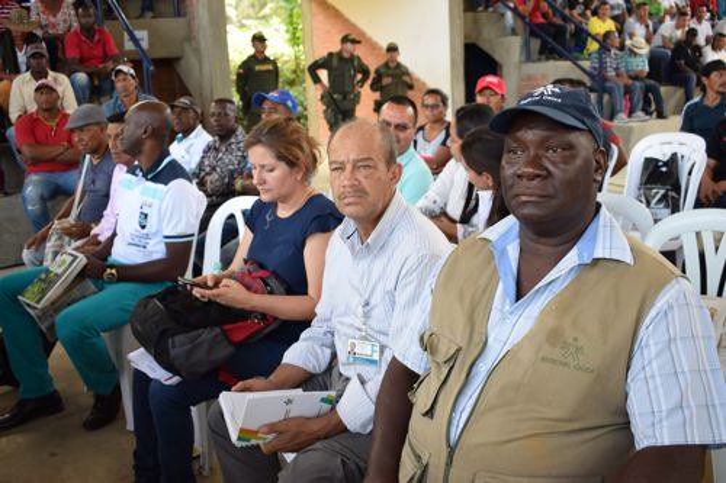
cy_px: 242
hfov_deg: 53.1
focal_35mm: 36
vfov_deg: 36.8
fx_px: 726
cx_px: 363
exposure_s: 1/100
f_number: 5
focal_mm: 24
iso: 400
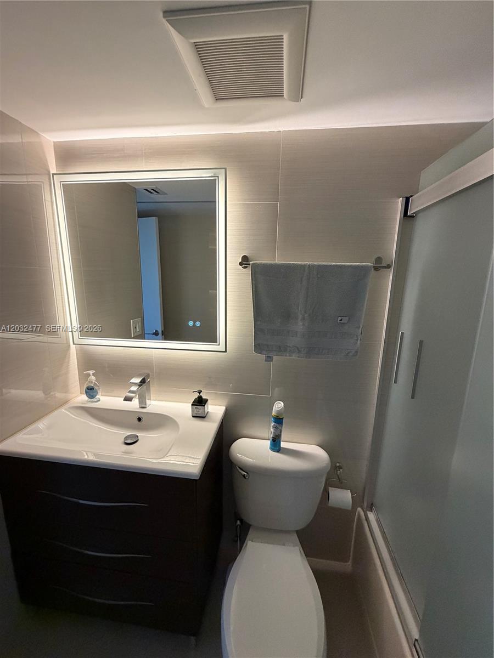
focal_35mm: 14
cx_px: 247
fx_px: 266
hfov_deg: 85.7
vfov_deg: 102.1
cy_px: 329
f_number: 2.2
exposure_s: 1/60
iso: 500
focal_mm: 2.22
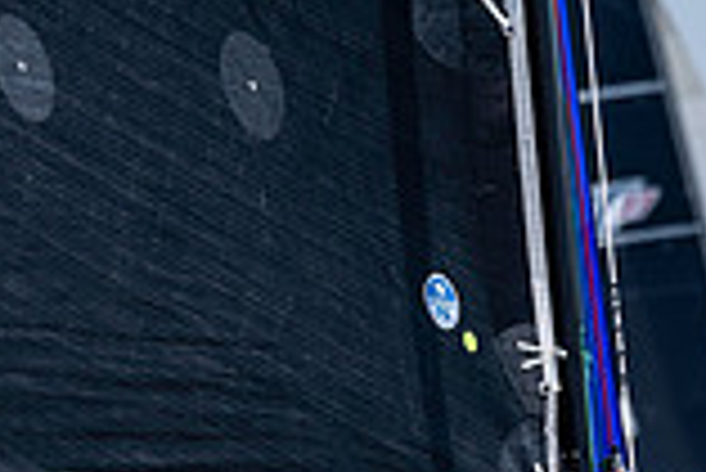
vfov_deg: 0.8
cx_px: 594
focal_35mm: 1695
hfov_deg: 1.2
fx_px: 33271
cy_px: 686
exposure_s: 1/2000
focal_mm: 300
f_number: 5.6
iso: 320
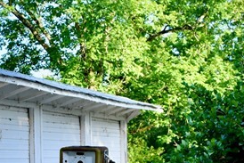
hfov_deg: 18.0
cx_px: -64
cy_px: 191
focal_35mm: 107
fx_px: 726
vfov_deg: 12.5
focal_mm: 18
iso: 100
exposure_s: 1/125
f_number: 5.6
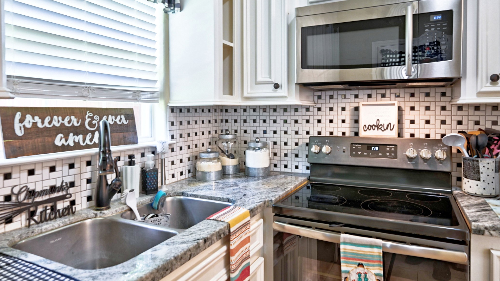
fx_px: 305
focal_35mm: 23
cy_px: 117
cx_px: 258
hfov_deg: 78.7
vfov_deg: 49.3
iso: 400
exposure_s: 1/4
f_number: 8
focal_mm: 21
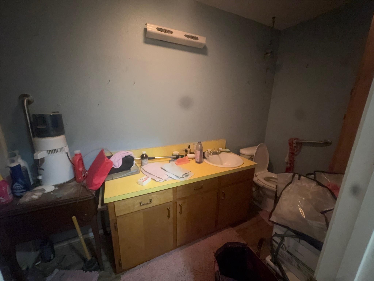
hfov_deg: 102.1
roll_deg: -0.6
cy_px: 140
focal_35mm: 14
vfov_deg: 85.7
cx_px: 187
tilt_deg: -14.2
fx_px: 151
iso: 1000
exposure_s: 1/30
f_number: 2.2
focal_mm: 2.22
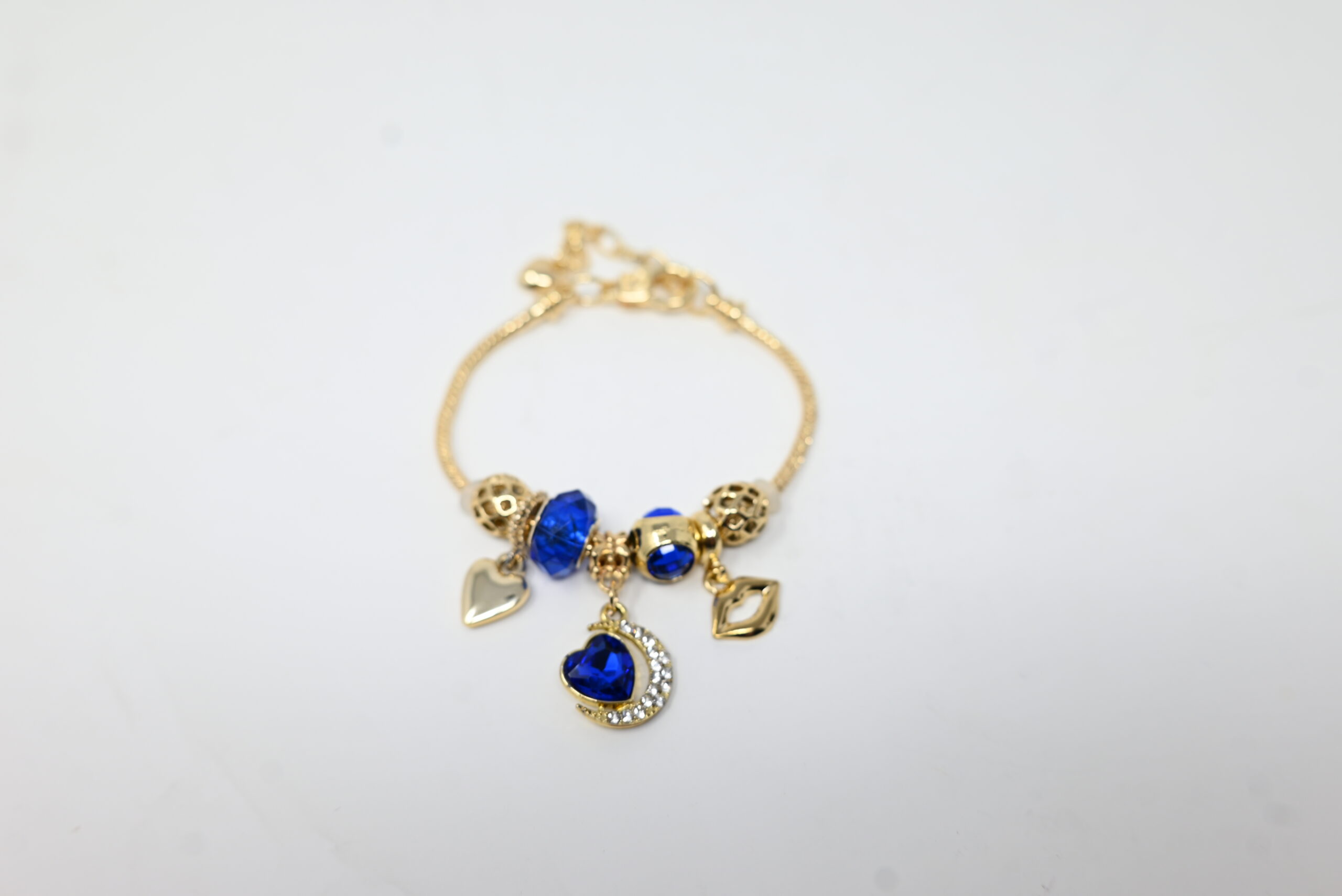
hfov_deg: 48.4
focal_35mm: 40
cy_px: 448
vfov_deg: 33.4
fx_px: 1492
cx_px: 671
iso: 125
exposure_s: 1/60
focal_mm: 40
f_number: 4.5
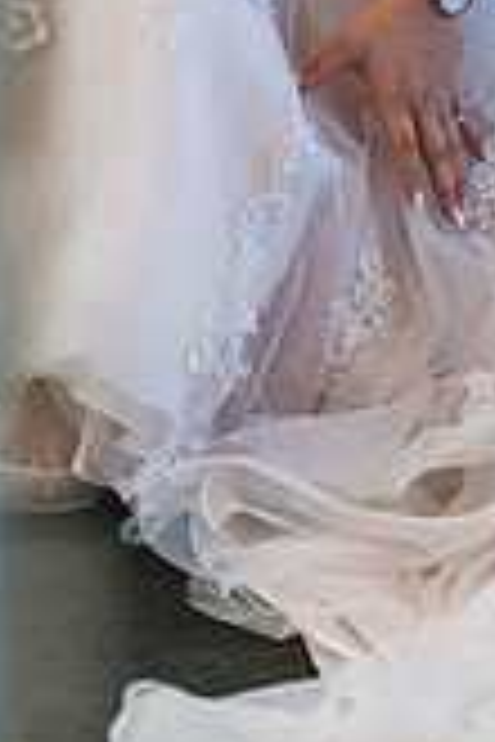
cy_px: -198
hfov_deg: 3.6
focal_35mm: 387
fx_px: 7981
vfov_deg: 5.3
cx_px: 58
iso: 320
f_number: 2.8
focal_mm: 142
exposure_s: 1/200
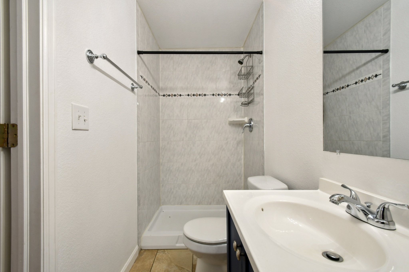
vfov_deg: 77.3
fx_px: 170
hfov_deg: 100.4
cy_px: 136
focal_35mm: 15
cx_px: 204
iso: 400
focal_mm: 10
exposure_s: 1/13
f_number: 11
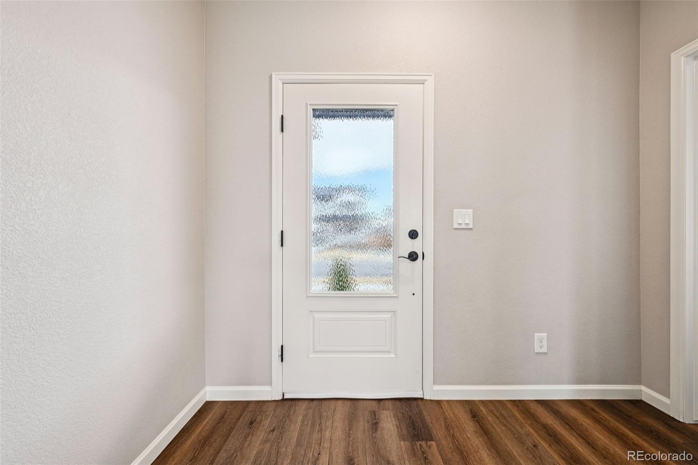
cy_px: 232
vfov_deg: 81.2
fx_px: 271
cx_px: 349
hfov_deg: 104.3
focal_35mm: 14
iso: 400
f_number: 11
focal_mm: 14
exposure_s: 1/15
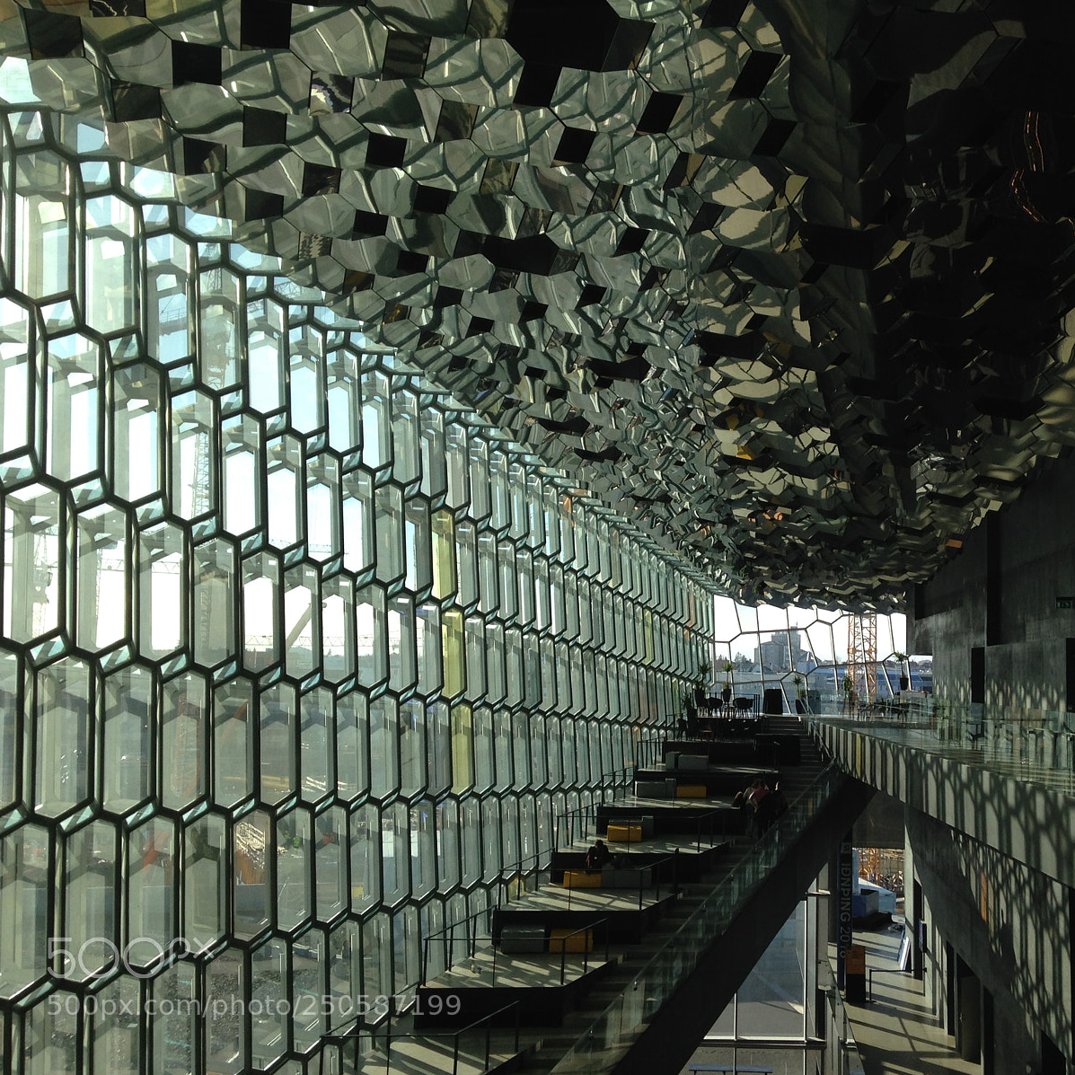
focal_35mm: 39
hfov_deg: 42.3
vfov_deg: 42.8
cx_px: 709
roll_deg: +0.6
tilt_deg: +3.7
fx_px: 1370
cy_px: 537
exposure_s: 1/645
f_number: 2.4
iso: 50
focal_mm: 4.12
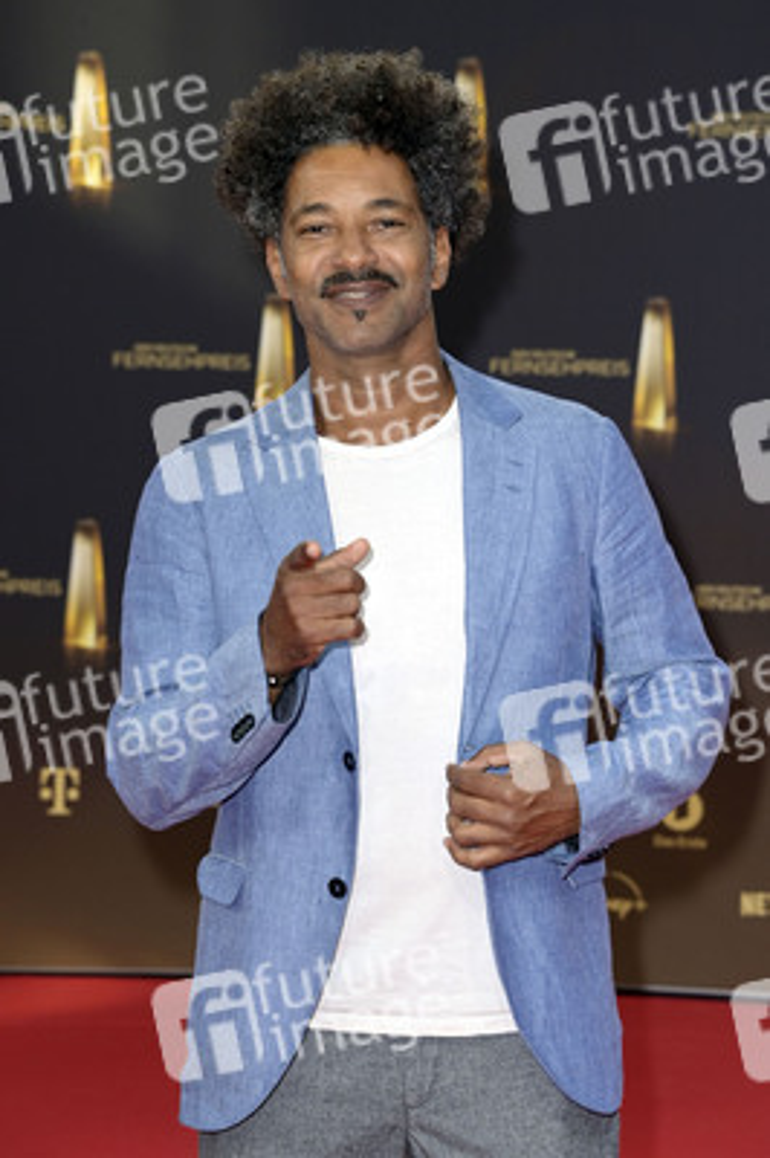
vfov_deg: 20.4
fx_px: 3214
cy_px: 579
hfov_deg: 13.7
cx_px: 385
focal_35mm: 100
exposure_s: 1/250
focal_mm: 100
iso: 800
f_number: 6.3
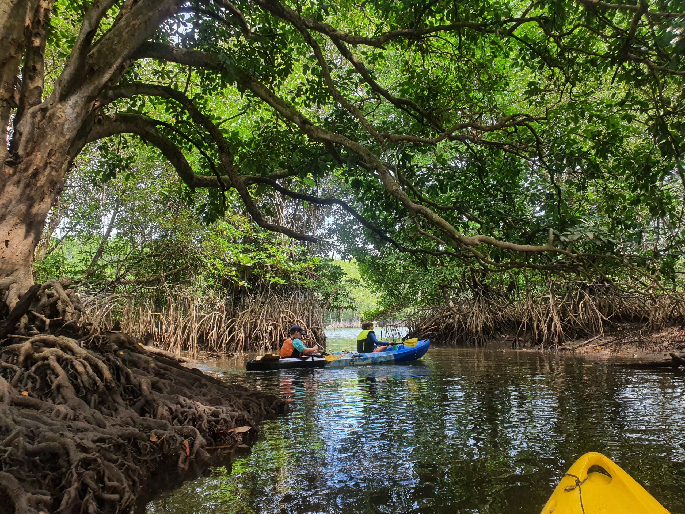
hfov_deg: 67.3
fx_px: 515
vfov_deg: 53.1
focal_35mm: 26
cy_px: 257
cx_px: 342
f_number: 2.4
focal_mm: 4.3
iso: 50
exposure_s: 1/270
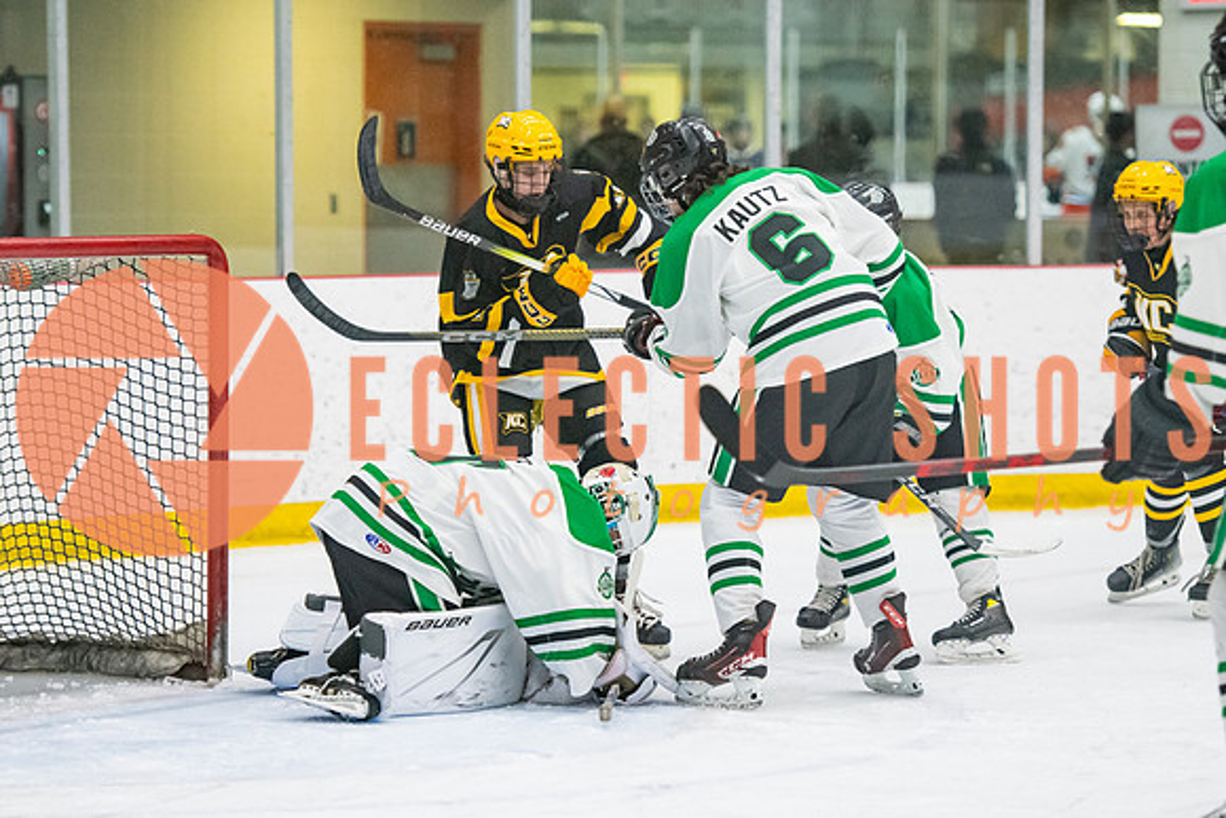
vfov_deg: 7.7
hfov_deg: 11.5
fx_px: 6079
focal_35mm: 178
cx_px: 593
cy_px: 496
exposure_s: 1/800
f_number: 2.8
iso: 4000
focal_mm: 125
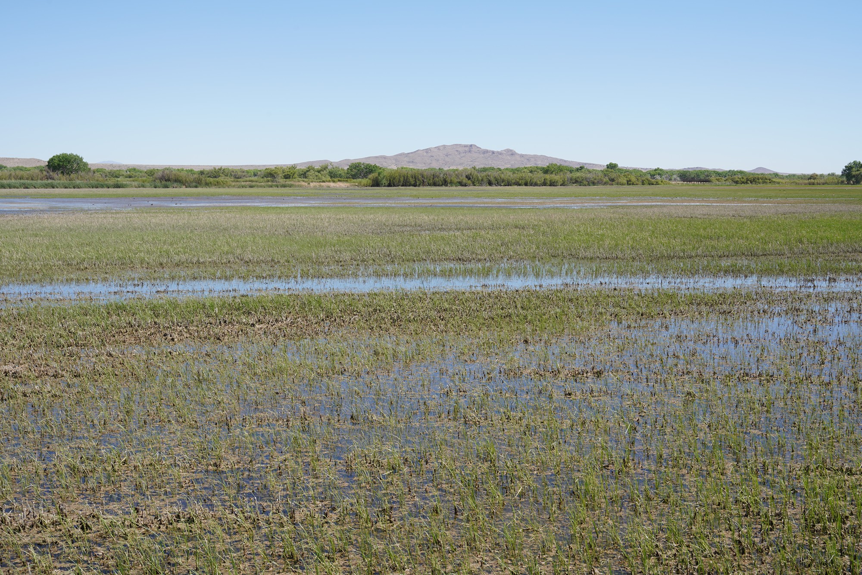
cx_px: 431
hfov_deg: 41.1
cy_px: 288
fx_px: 1149
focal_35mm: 48
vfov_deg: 28.1
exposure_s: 1/100
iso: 100
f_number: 13
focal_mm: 48
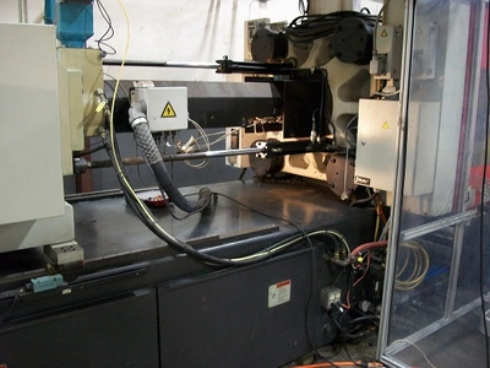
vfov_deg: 44.2
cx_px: 245
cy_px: 184
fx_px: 453
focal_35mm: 32
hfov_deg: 56.8
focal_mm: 5.7
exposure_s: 1/8
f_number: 2.9
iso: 220
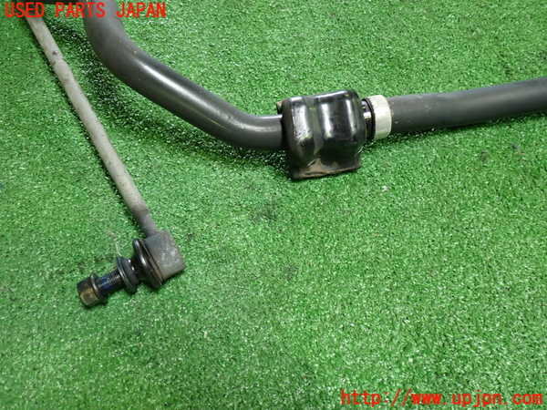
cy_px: 205
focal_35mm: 30
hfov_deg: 60.0
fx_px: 474
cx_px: 274
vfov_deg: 46.8
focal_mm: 5.4
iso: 250
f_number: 2.3
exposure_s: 1/30
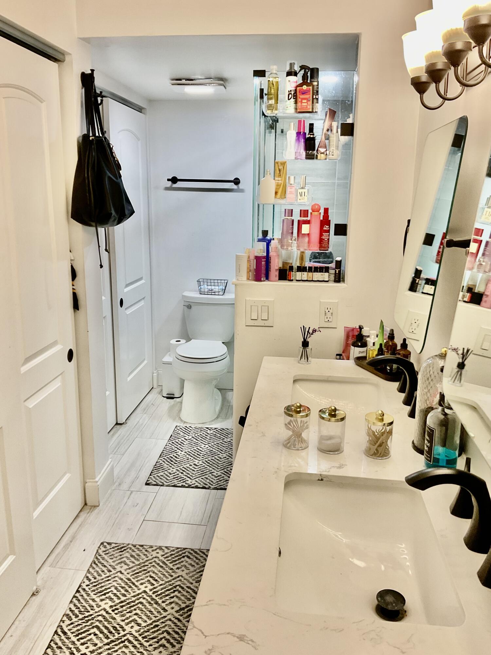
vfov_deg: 61.7
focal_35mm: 29
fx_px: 548
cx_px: 246
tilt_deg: -14.0
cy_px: 328
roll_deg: -1.4
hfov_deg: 48.2
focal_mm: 3
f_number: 1.8
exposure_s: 1/60
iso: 64
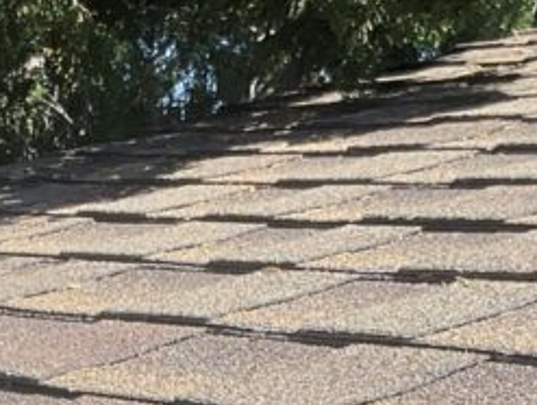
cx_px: 93
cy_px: 655
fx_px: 1864
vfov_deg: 11.7
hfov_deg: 16.3
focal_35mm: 120
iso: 16
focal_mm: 3
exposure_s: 1/635
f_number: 1.8
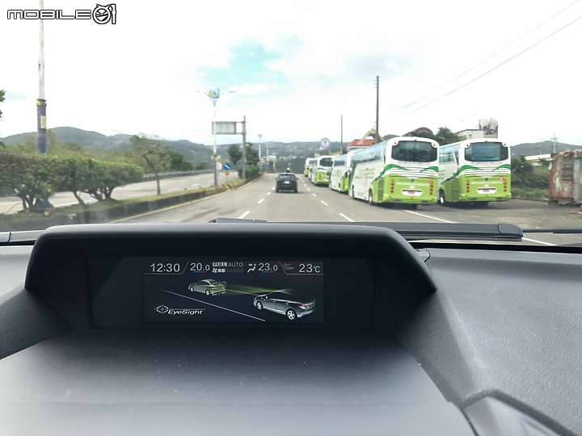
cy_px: 218
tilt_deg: -4.6
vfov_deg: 49.7
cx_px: 291
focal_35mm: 28
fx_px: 471
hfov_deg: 63.4
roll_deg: +1.3
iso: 25
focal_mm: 3.99
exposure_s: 1/120
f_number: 1.8
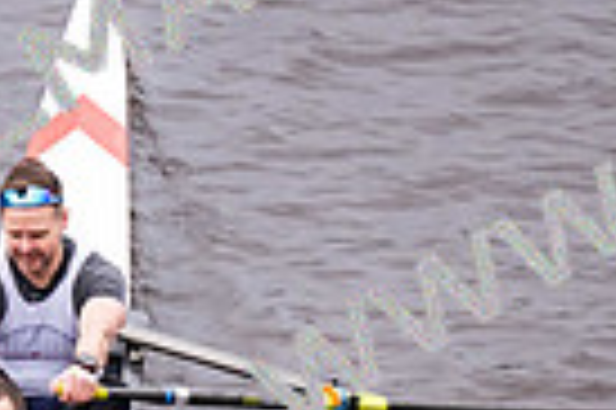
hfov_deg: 2.4
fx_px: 14510
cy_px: 502
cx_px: -81
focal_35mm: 849
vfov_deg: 1.6
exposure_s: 1/2000
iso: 3200
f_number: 2.8
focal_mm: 200
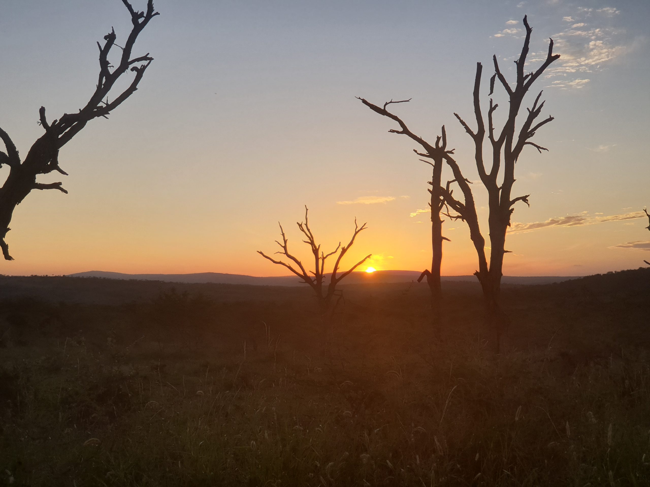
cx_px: 325
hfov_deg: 36.8
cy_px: 244
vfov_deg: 28.0
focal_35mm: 52
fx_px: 976
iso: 25
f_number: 2.4
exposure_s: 1/521
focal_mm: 6
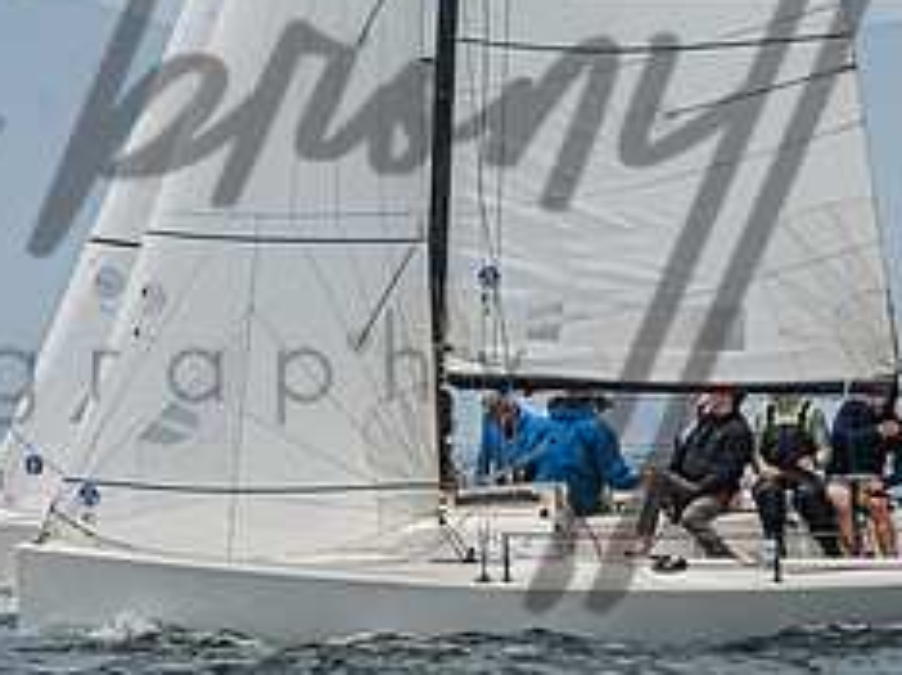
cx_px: 617
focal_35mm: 521
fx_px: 13562
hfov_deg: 3.8
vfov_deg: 2.8
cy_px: 35
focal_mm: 160
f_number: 7.6
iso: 500
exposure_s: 1/4000
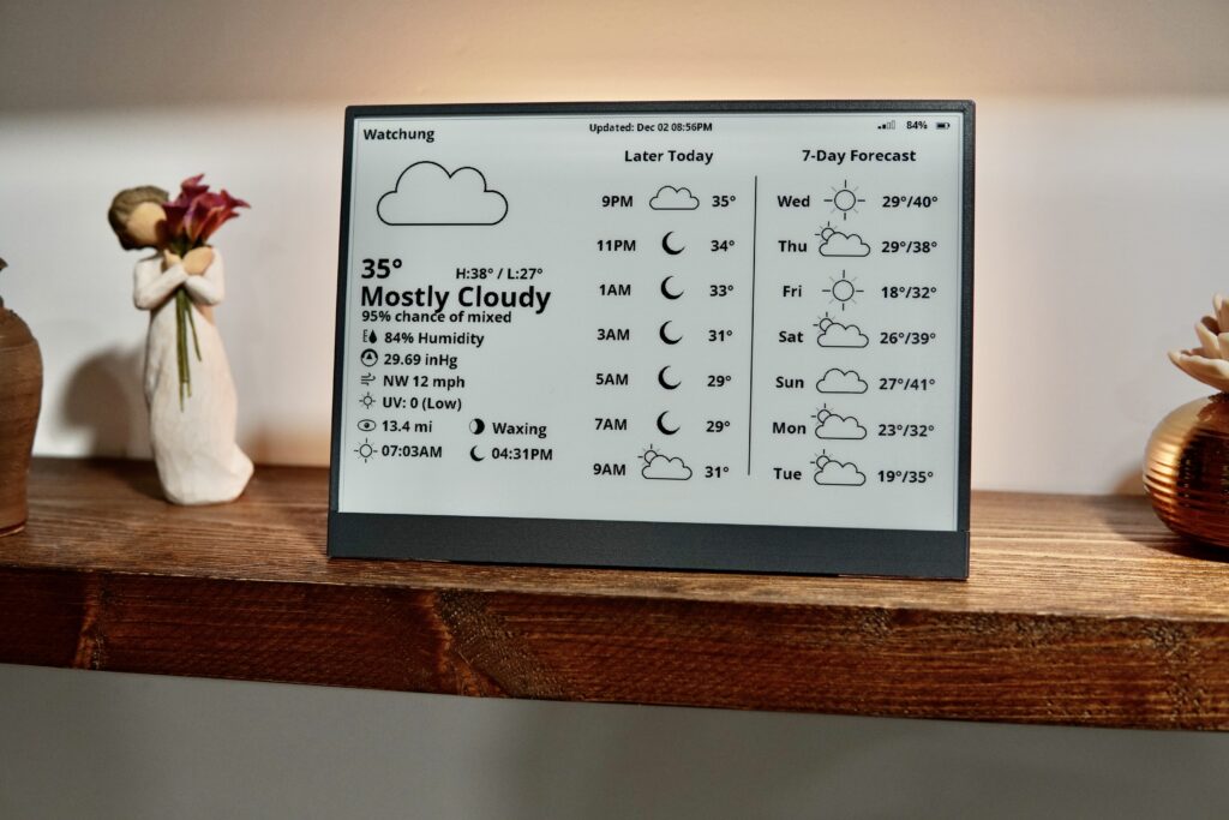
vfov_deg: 29.9
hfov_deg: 43.6
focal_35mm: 45
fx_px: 1536
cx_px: 614
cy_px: 410
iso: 500
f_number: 3.2
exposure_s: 1/50
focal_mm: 30
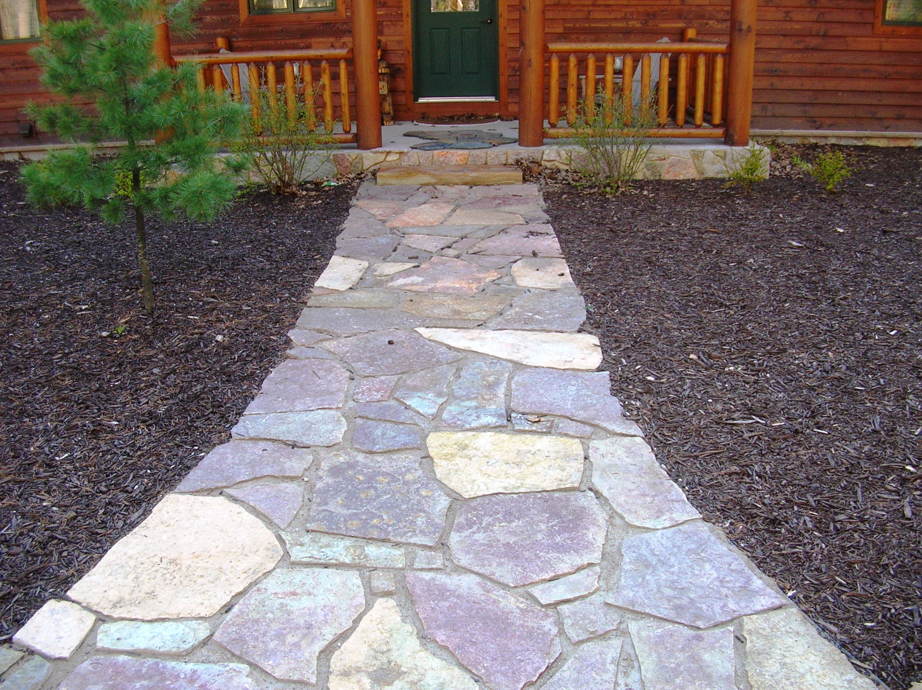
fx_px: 931
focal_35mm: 35
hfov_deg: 52.7
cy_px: 345
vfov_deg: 40.6
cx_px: 461
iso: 50
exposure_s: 1/66.5
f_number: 2.8
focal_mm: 5.8
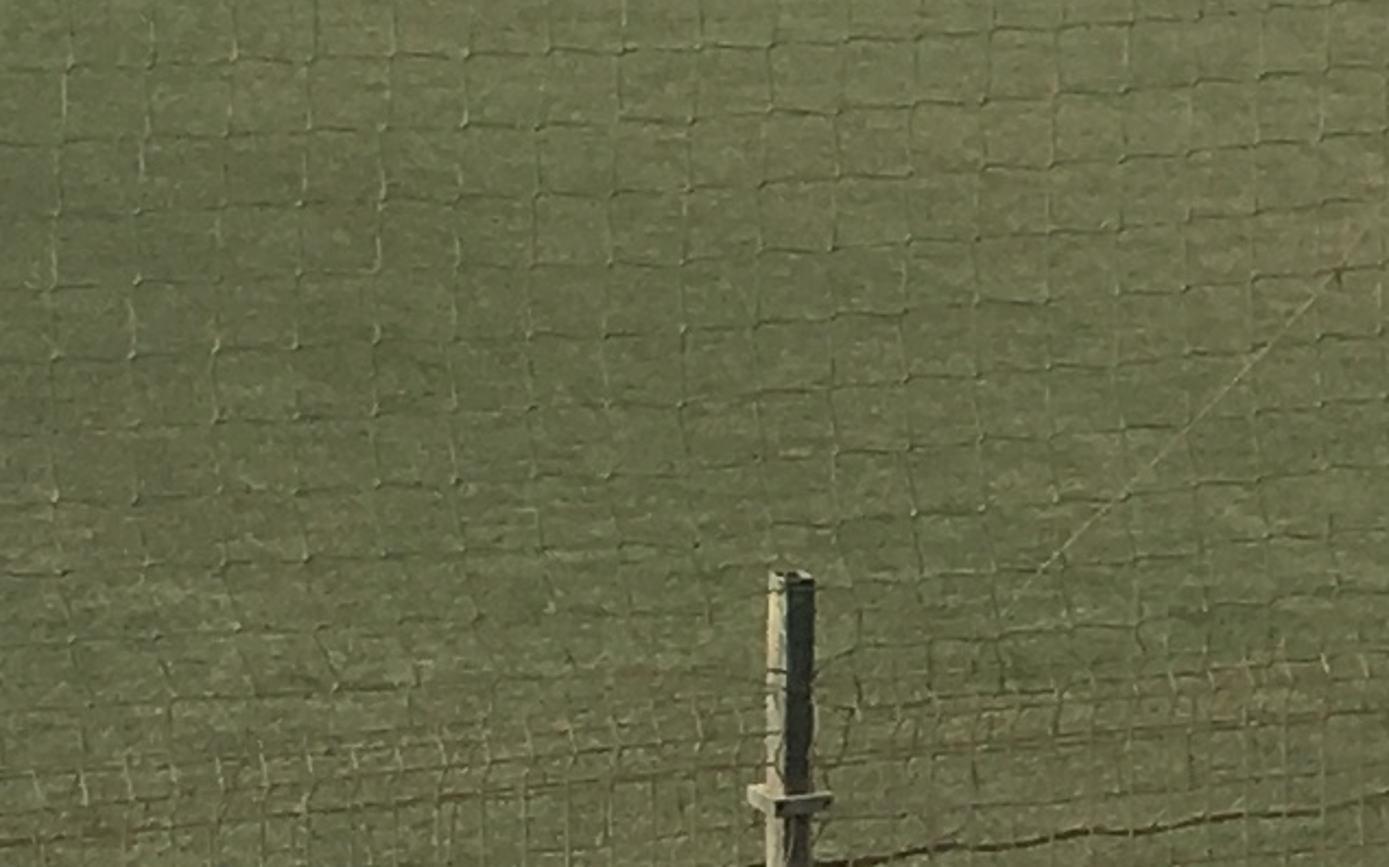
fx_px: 7379
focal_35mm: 195
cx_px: 3737
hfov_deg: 9.2
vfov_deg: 6.7
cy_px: 181
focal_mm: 4.15
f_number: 2.2
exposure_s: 1/1115
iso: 25
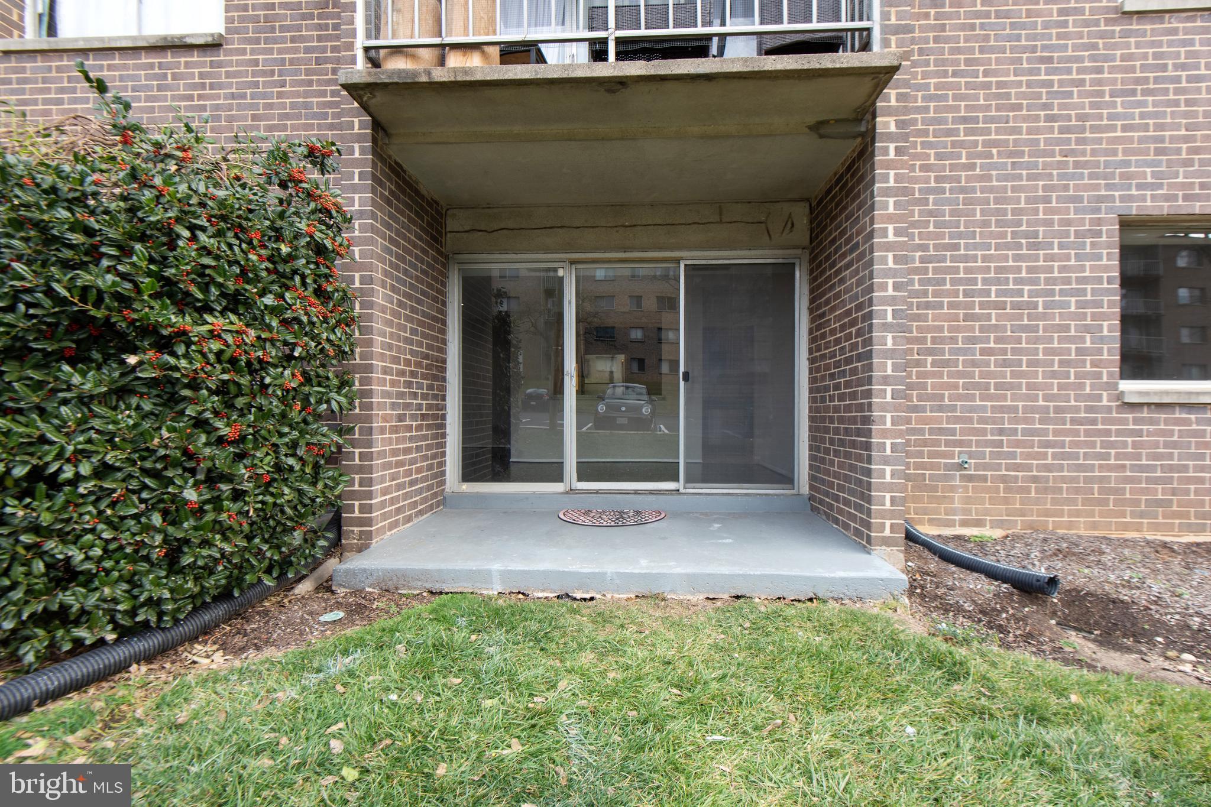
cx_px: 606
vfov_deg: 73.7
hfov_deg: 96.7
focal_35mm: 16
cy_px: 404
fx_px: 538
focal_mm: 16
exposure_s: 1/50
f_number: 8
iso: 200
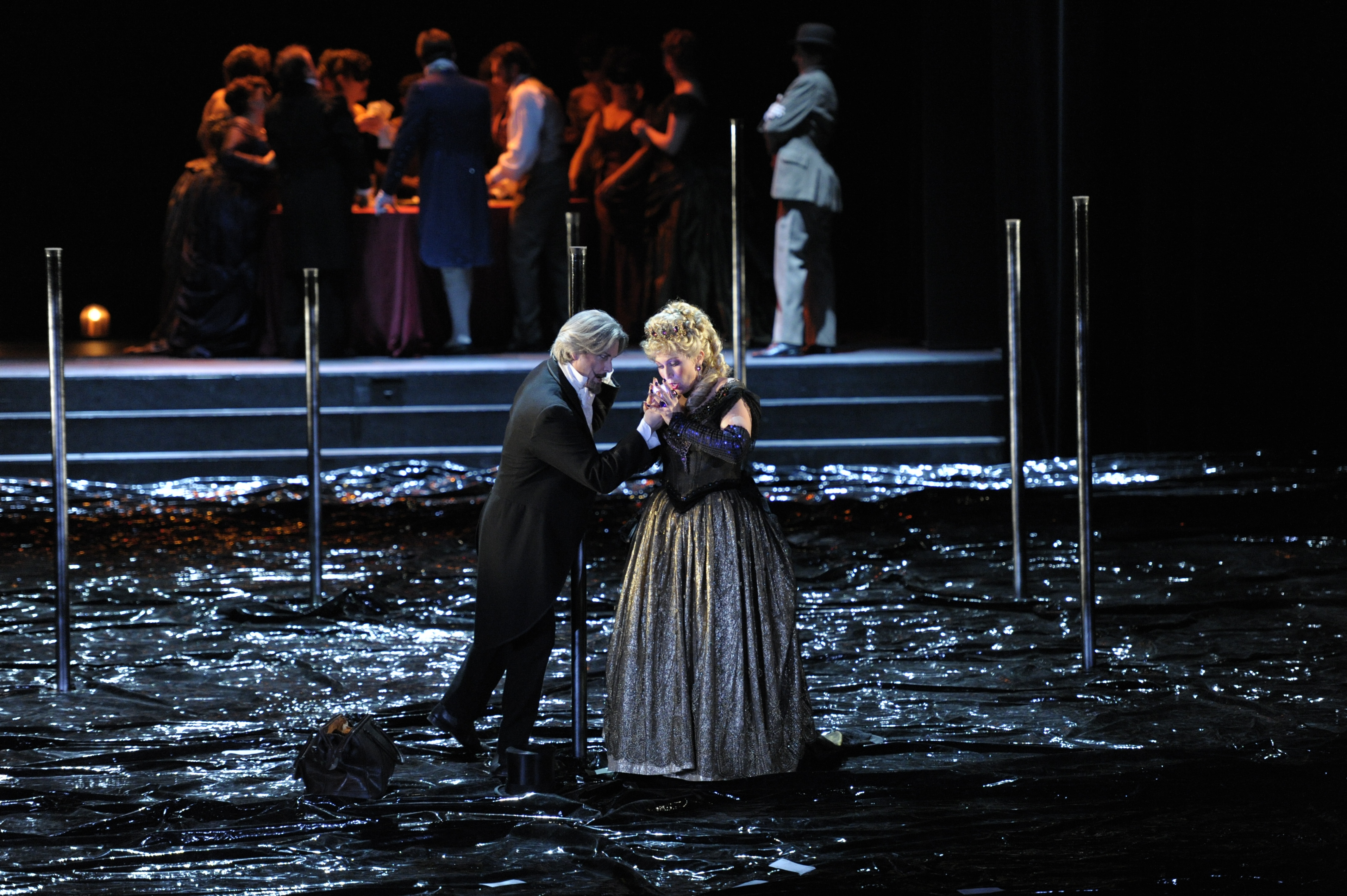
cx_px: 674
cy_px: 448
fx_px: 5983
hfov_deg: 12.8
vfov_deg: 8.6
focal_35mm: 160
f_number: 2.8
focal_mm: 160
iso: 5000
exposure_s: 1/250
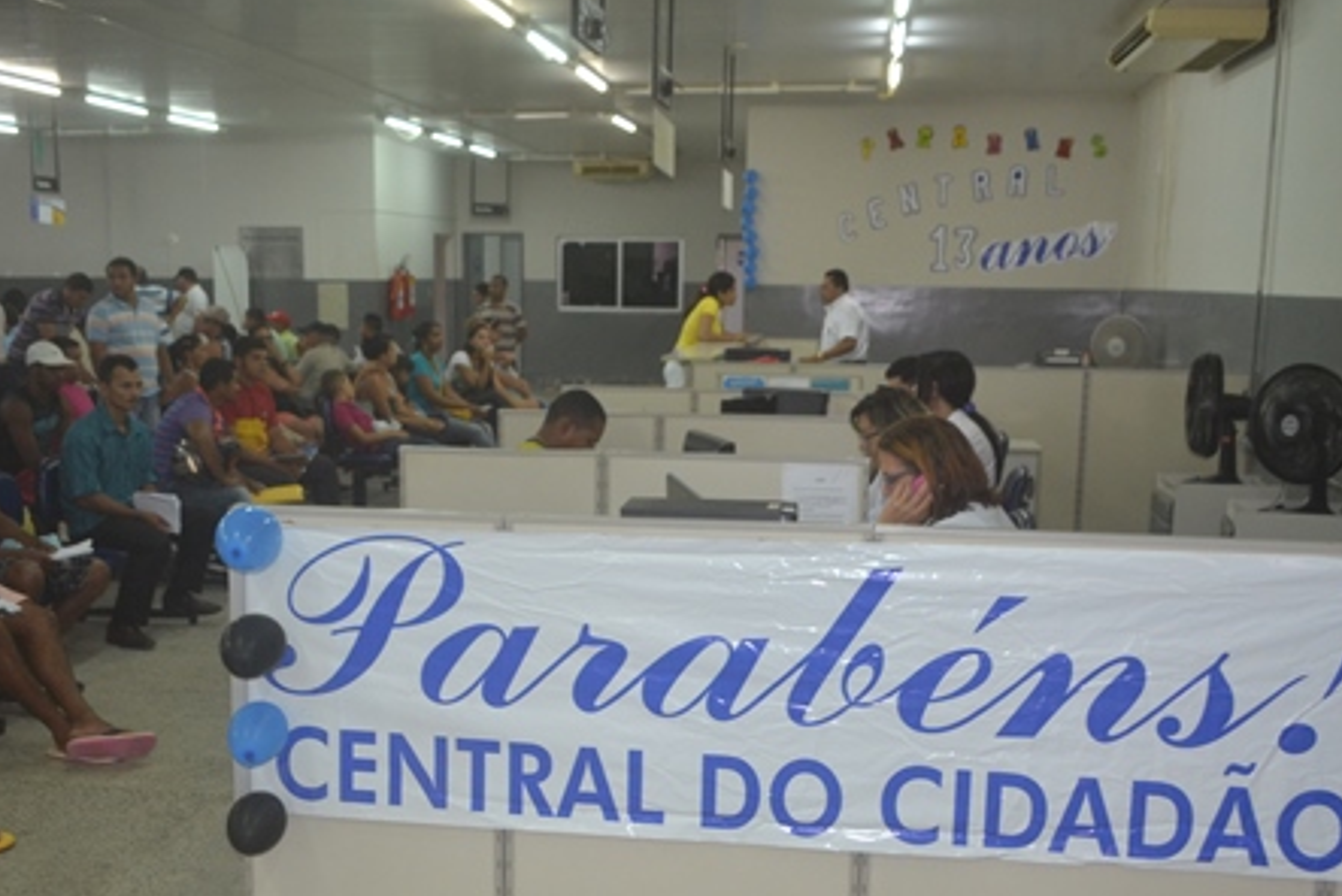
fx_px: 1455
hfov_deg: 49.4
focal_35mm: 39
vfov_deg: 34.1
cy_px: 549
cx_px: 597
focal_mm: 18
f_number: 3.5
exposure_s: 1/60
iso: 720
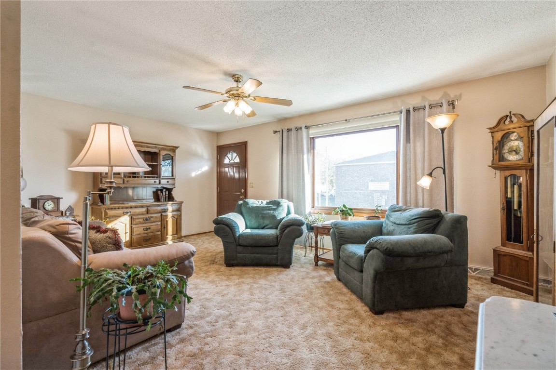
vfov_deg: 73.7
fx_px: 247
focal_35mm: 16
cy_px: 185
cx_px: 278
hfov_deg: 96.7
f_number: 8
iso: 800
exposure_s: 1/80
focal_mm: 16
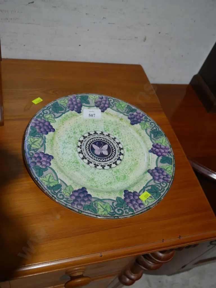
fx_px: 266
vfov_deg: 56.8
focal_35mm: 32
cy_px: 144
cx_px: 108
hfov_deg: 44.2
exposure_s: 1/80
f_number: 3.6
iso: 200
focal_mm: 16
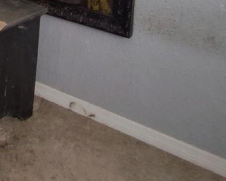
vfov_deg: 18.6
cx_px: -141
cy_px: -124
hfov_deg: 21.7
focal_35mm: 68
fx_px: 455
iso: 303
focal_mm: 1.66
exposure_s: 1/40
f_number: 2.2
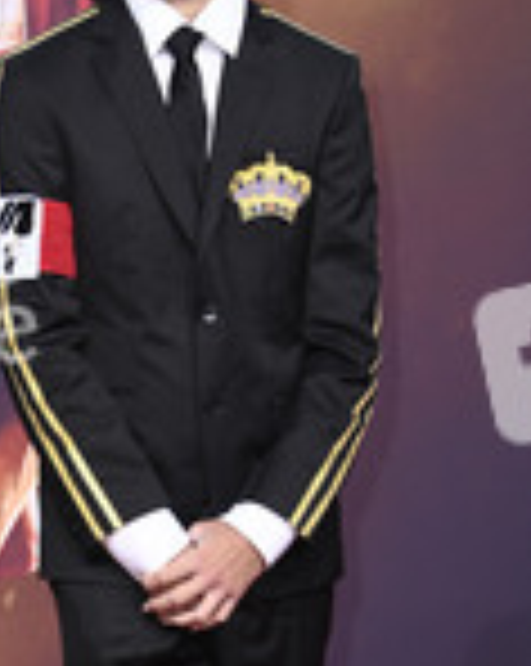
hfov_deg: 7.7
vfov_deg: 9.7
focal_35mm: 198
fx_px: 3898
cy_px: 562
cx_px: -63
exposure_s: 1/250
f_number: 5.6
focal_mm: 78
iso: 400
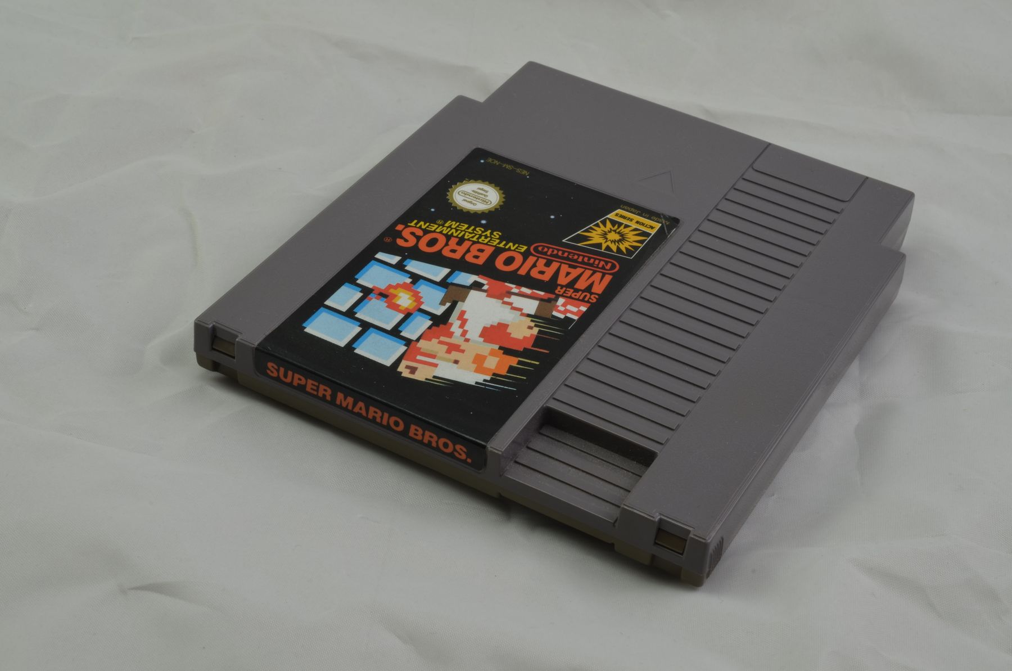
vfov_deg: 22.5
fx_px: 1684
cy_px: 336
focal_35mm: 60
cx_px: 506
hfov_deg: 33.5
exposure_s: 1/2.5
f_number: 20
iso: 100
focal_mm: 40
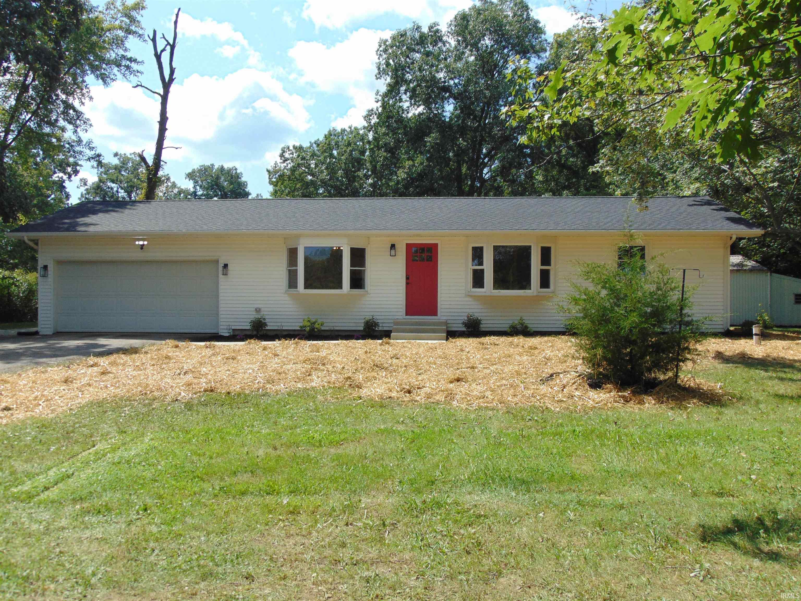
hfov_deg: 55.4
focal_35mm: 33
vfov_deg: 42.9
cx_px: 400
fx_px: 764
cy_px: 300
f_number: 8.2
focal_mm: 5.8
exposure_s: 1/200
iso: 80
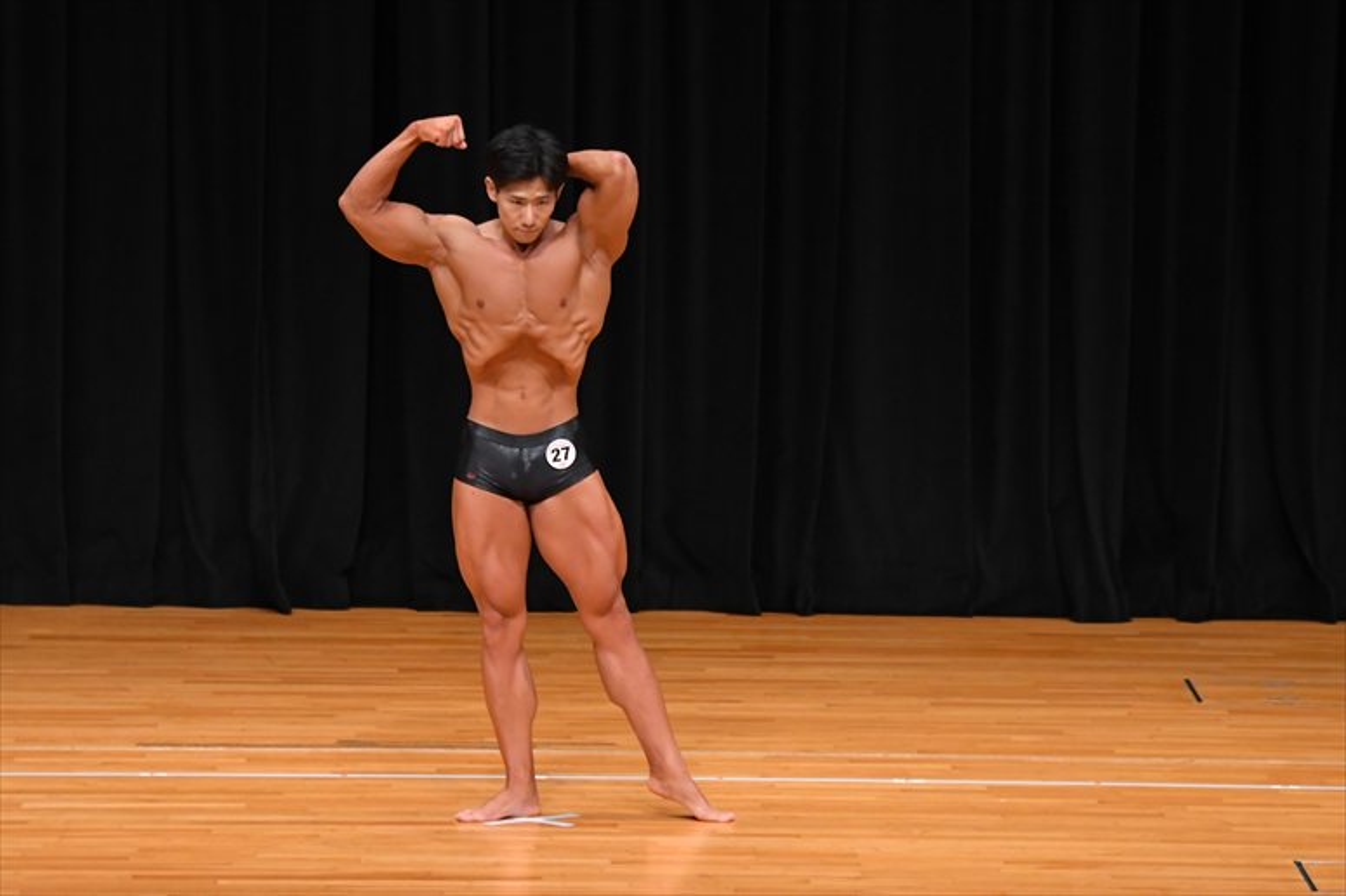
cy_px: 448
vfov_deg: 6.1
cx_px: 673
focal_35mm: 225
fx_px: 8409
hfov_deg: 9.2
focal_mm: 150
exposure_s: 1/400
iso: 3200
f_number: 5.6
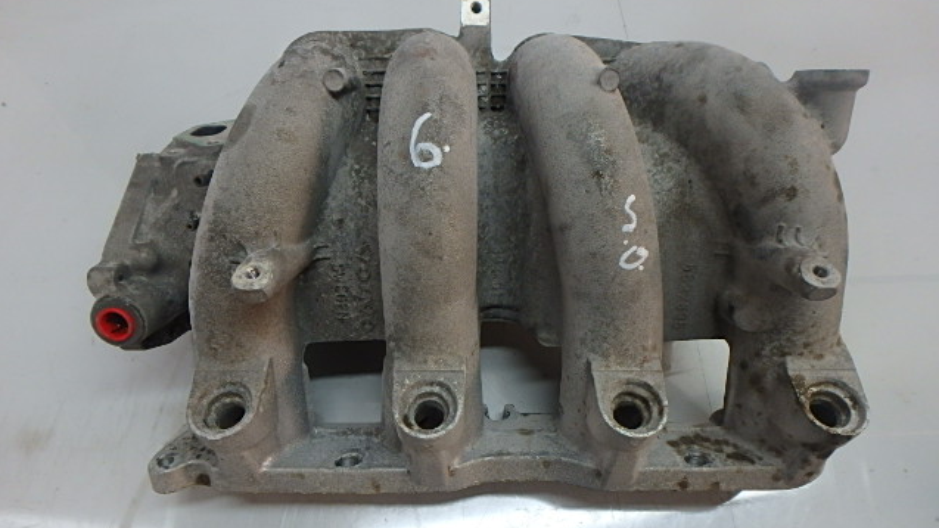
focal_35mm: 23
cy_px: 320
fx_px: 573
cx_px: 469
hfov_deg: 78.7
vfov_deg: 49.1
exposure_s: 1/50
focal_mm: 3.7
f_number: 3.5
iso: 200
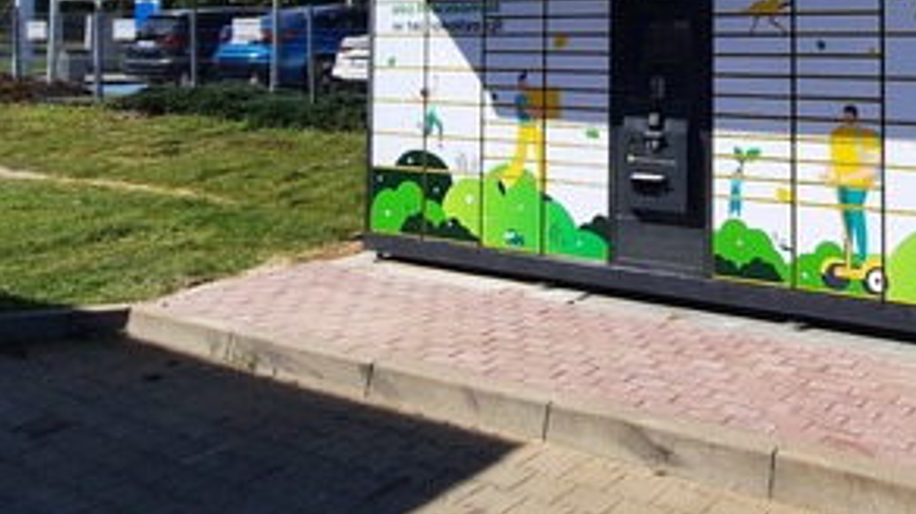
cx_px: 794
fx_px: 826
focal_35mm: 34
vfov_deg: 31.9
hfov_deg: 52.3
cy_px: -2
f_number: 2.2
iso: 40
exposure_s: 1/1269
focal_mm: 1.74
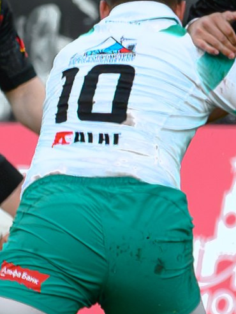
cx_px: 618
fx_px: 15901
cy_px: 149
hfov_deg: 0.8
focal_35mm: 1750
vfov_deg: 1.1
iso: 500
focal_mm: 150
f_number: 5.6
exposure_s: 1/1250
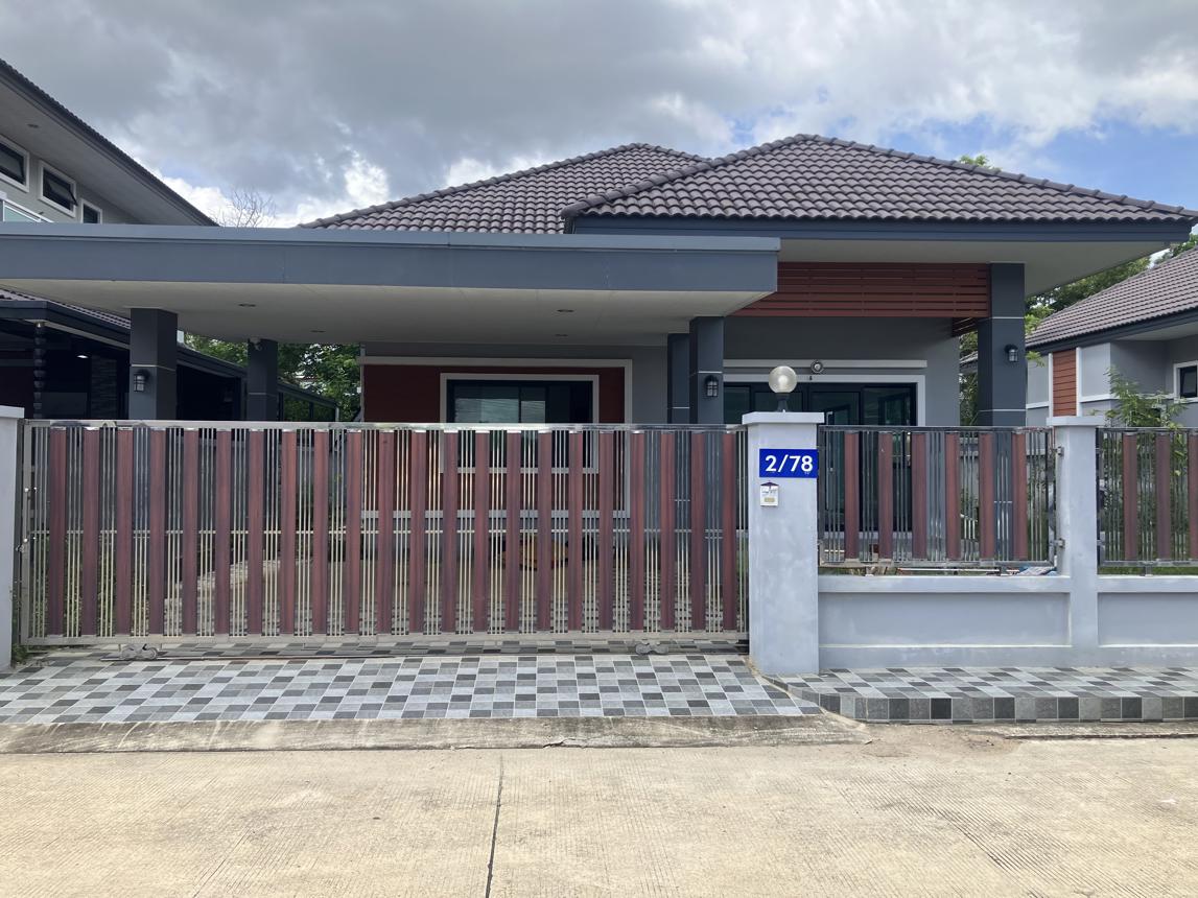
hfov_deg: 63.4
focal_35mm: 28
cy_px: 449
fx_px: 969
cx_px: 599
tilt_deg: +1.3
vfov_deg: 49.7
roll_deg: -0.3
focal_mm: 3.99
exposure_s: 1/1130
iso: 32
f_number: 1.8
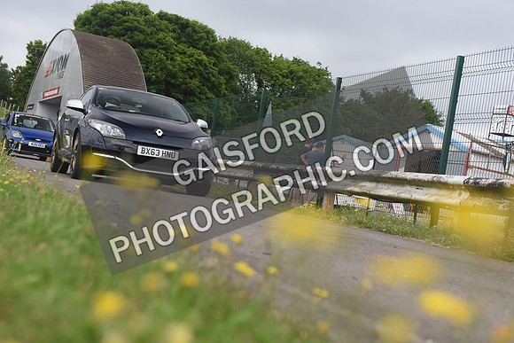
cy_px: 172
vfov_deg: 21.9
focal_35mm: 62
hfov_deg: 32.4
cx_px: 257
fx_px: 885
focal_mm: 62
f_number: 5.6
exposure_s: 1/1000
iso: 900
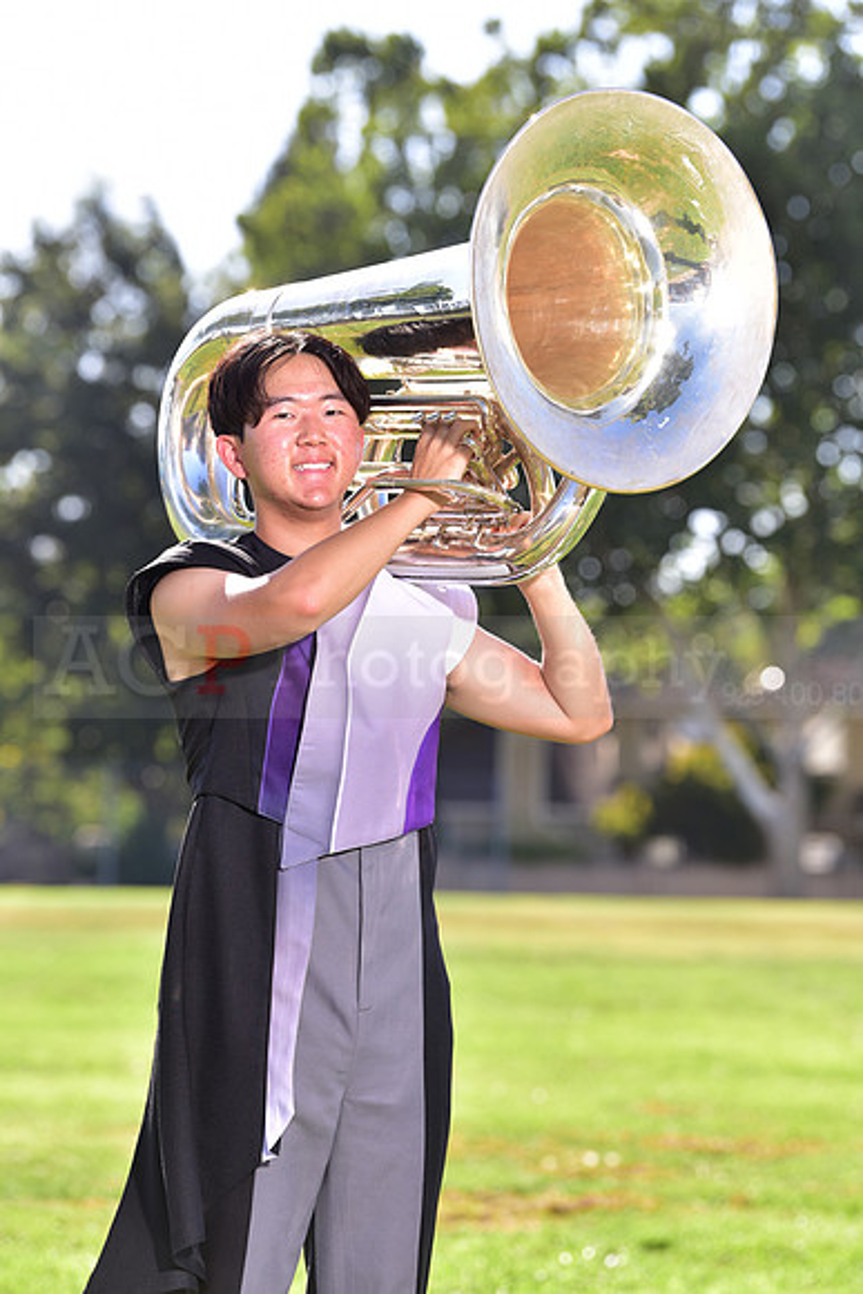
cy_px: 647
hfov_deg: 9.2
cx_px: 432
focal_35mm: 150
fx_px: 5390
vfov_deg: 13.7
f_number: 4.5
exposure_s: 1/250
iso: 100
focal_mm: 150
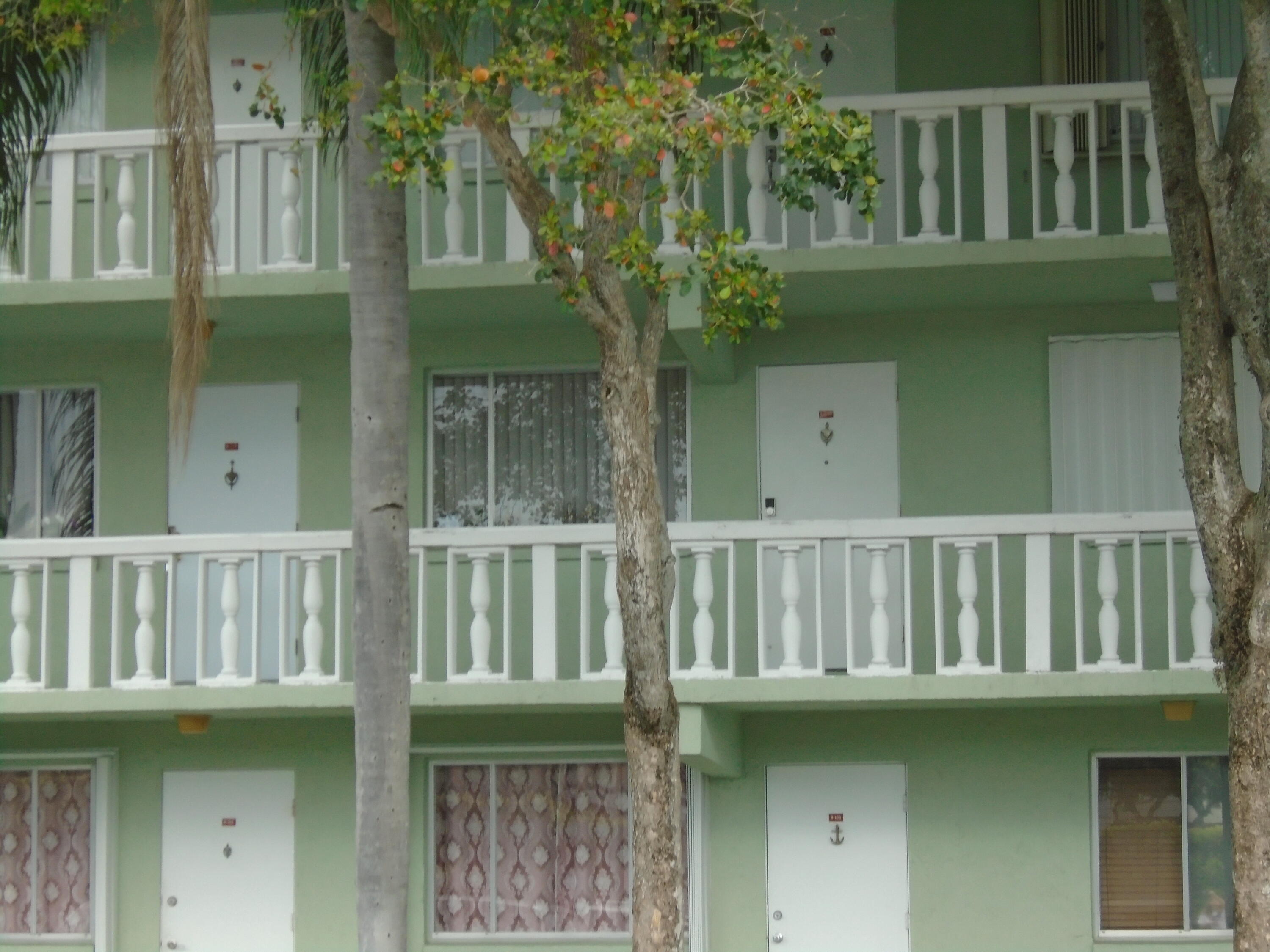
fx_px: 3412
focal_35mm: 93
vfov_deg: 15.9
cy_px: 476
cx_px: 635
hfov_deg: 21.1
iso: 200
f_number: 5.1
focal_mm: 16.4
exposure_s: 1/125
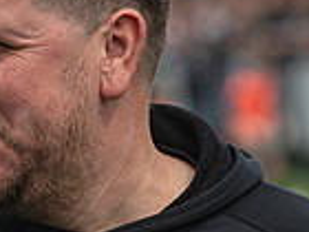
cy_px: 252
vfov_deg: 1.6
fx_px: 8346
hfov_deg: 2.1
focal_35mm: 935
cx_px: 102
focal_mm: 135
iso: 200
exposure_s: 1/1150
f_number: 4
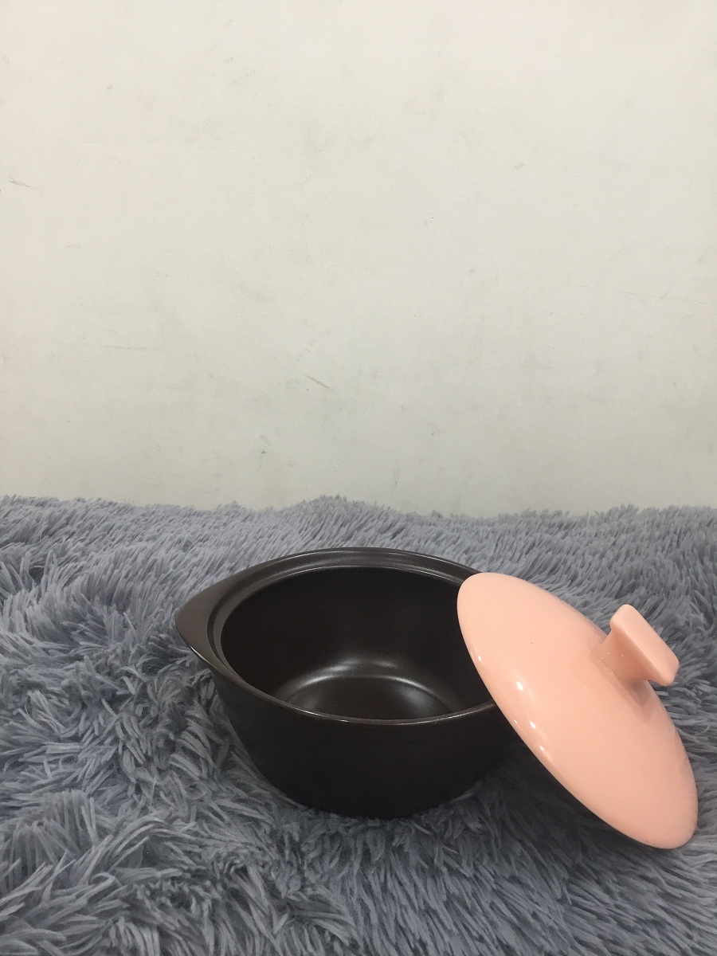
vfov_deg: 58.4
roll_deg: -2.4
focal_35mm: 31
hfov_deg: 45.4
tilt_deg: -20.2
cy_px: 478
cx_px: 358
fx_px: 856
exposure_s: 1/33
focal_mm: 3.3
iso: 100
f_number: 2.4
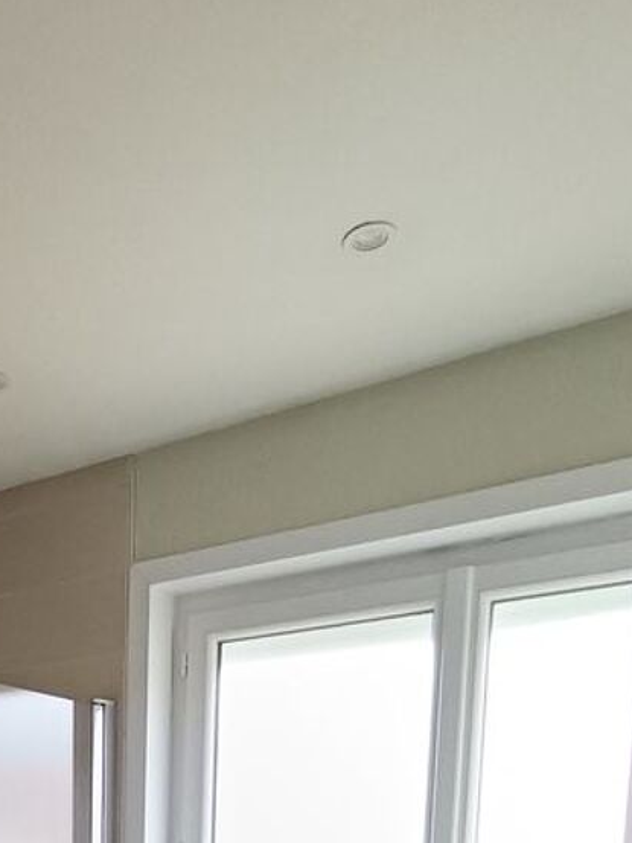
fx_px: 998
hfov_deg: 32.5
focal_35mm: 41
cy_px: 982
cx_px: 9
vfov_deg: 36.6
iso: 358
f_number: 2.2
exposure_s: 1/50
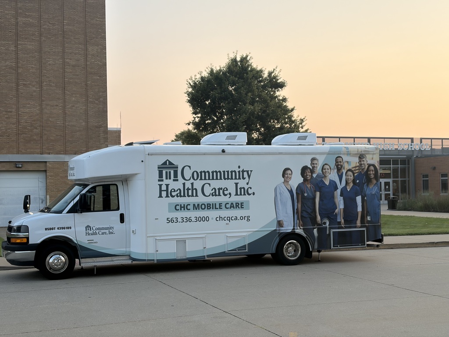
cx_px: 224
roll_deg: +1.6
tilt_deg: +1.4
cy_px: 168
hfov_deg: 36.8
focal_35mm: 52
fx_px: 674
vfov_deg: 28.0
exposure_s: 1/500
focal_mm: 5.96
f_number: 1.6
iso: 32
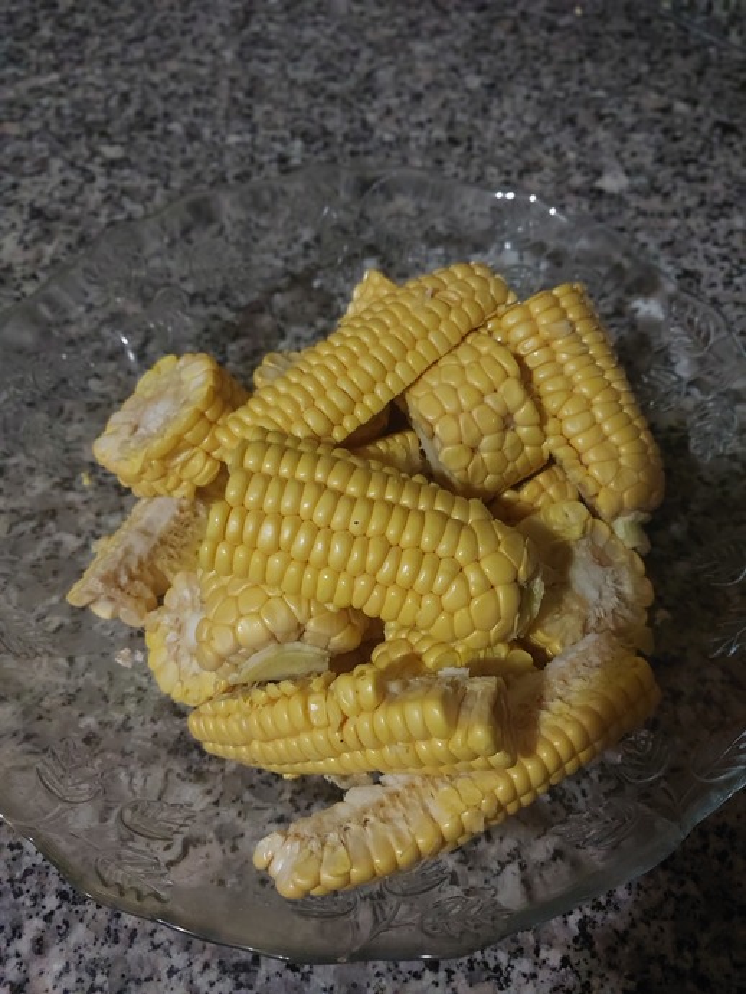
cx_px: 373
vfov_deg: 59.9
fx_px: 861
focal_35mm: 30
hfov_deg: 46.8
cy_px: 497
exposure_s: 1/25
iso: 320
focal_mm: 4.6
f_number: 1.8
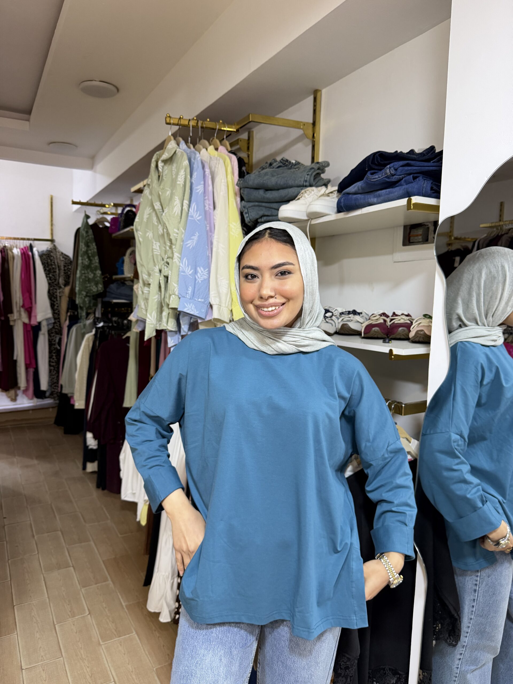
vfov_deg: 71.6
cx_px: 256
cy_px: 342
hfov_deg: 56.8
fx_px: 474
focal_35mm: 24
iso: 400
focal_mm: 6.76
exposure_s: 1/50
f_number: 1.78
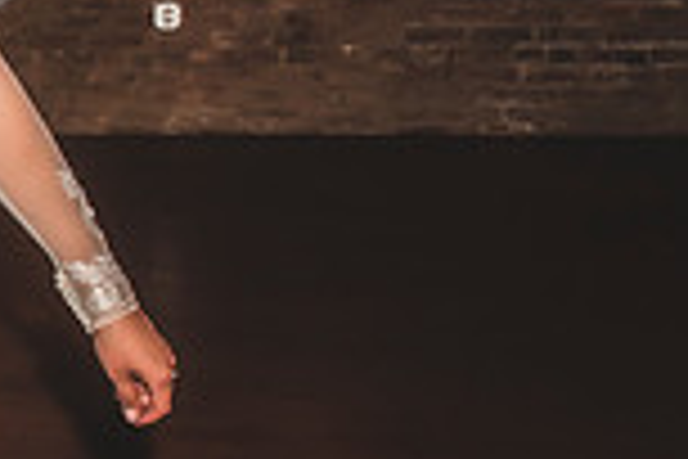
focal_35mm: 91
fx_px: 1739
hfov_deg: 18.0
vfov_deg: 15.0
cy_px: 124
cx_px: -540
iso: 1000
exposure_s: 1/13
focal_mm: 24
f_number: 11
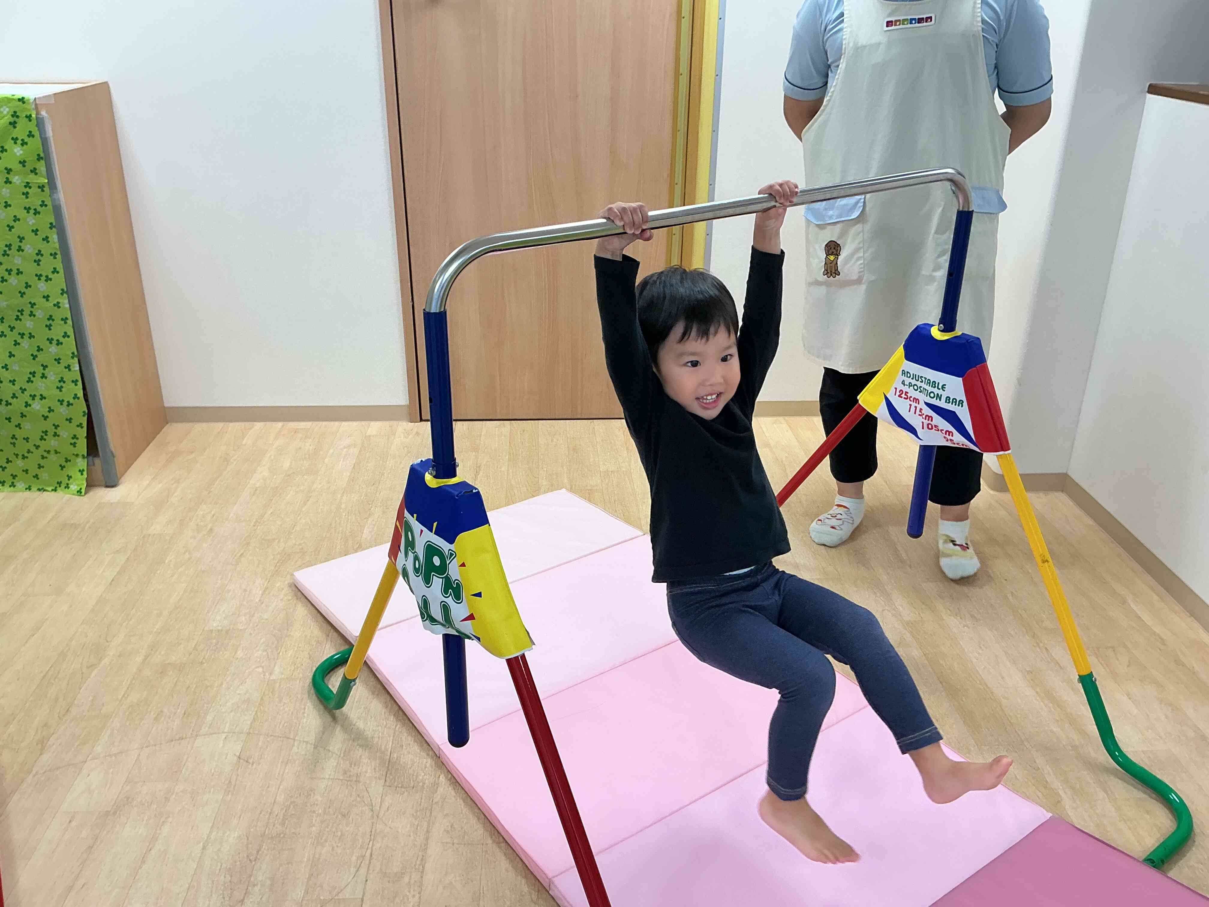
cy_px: 454
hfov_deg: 61.7
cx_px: 604
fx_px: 1013
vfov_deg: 48.2
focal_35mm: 29
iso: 32
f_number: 1.8
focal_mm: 3
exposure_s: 1/100
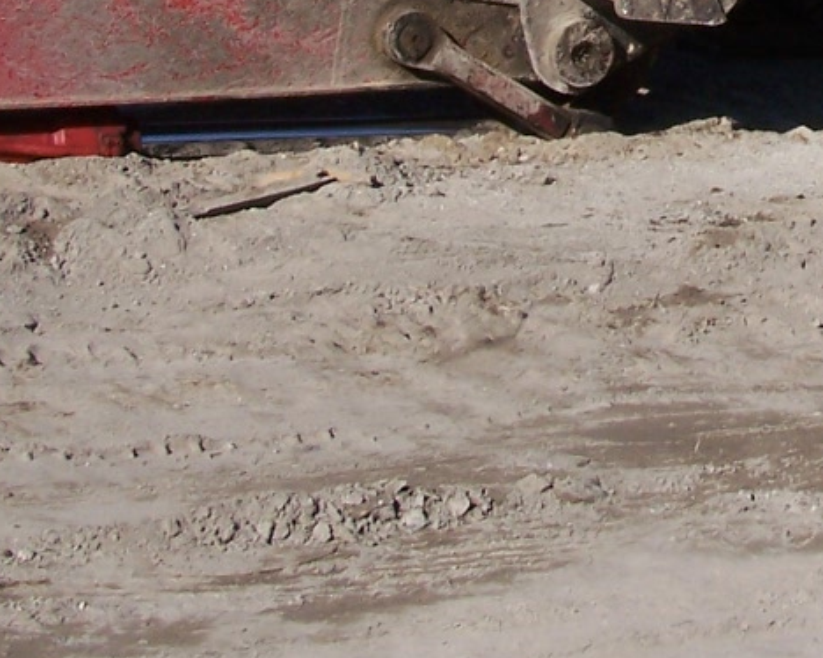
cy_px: -267
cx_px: 892
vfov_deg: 12.1
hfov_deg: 15.3
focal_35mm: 123
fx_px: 2995
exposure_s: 1/640
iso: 80
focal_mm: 6.3
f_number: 5.6
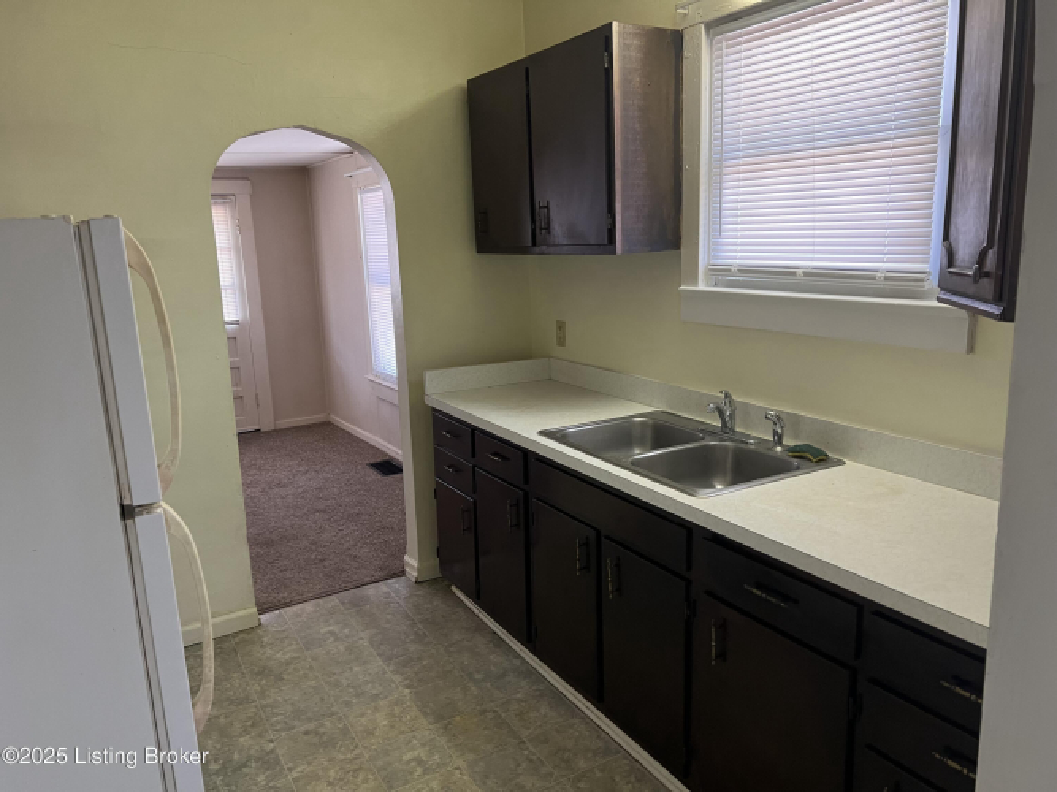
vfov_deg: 53.0
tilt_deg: -14.0
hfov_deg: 67.3
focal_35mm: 26
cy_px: 396
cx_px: 528
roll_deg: +0.3
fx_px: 794
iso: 250
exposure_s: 1/60
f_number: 1.5
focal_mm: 5.7
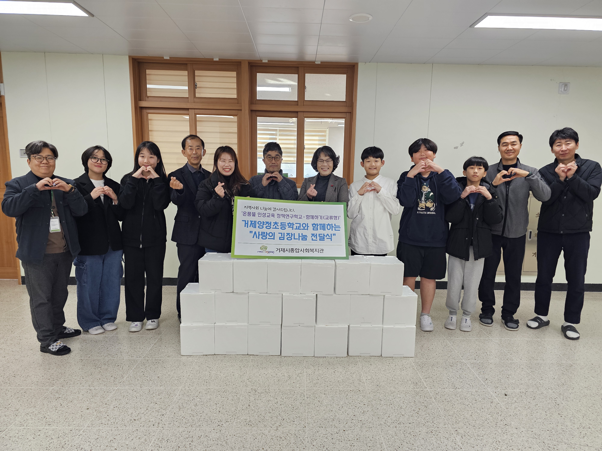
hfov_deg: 73.9
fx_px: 400
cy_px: 226
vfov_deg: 58.9
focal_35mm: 23
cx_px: 301
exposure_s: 1/120
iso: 160
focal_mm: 6.3
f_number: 1.7
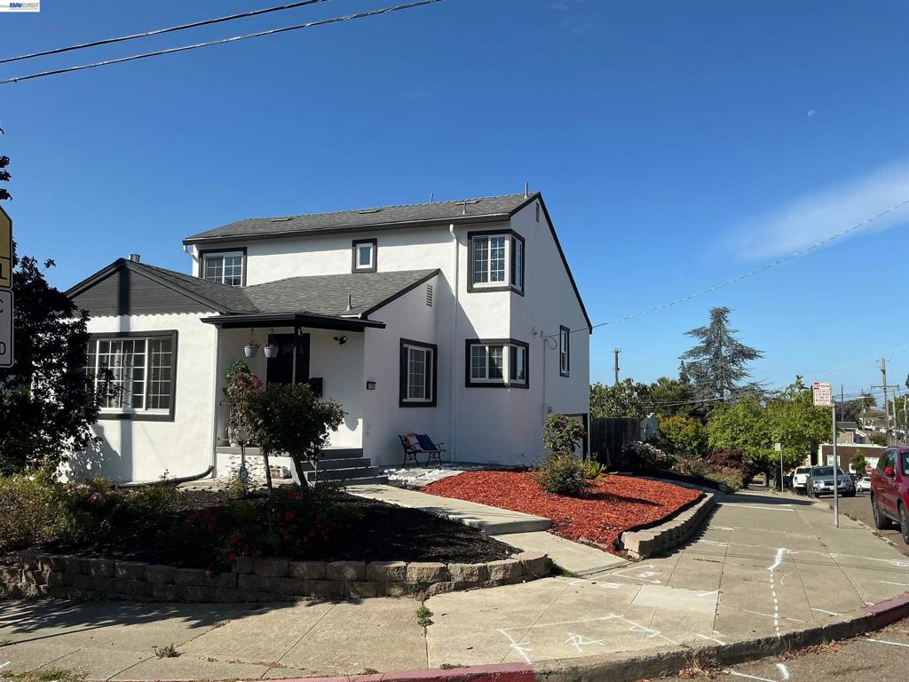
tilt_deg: +6.2
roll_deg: -0.1
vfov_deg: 48.2
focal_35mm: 29
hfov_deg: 61.7
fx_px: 762
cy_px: 341
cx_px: 454
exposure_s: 1/2141
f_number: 1.8
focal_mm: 3
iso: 25
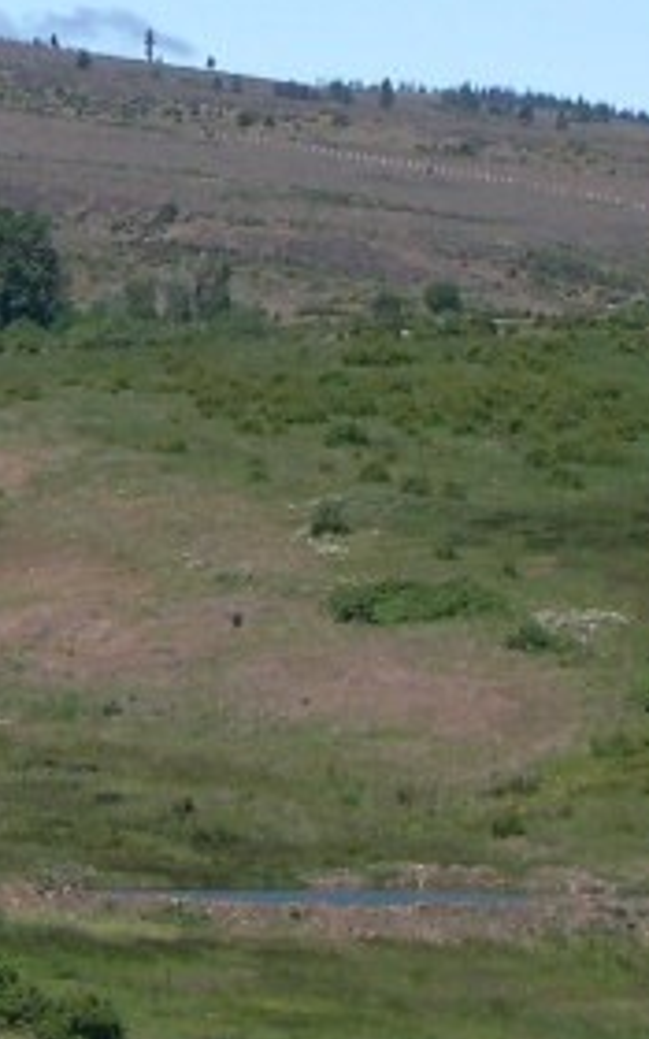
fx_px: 7896
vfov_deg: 7.5
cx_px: -7
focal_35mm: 279
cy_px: -26
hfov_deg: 4.7
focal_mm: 15.3
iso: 100
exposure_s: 1/147
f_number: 10.4
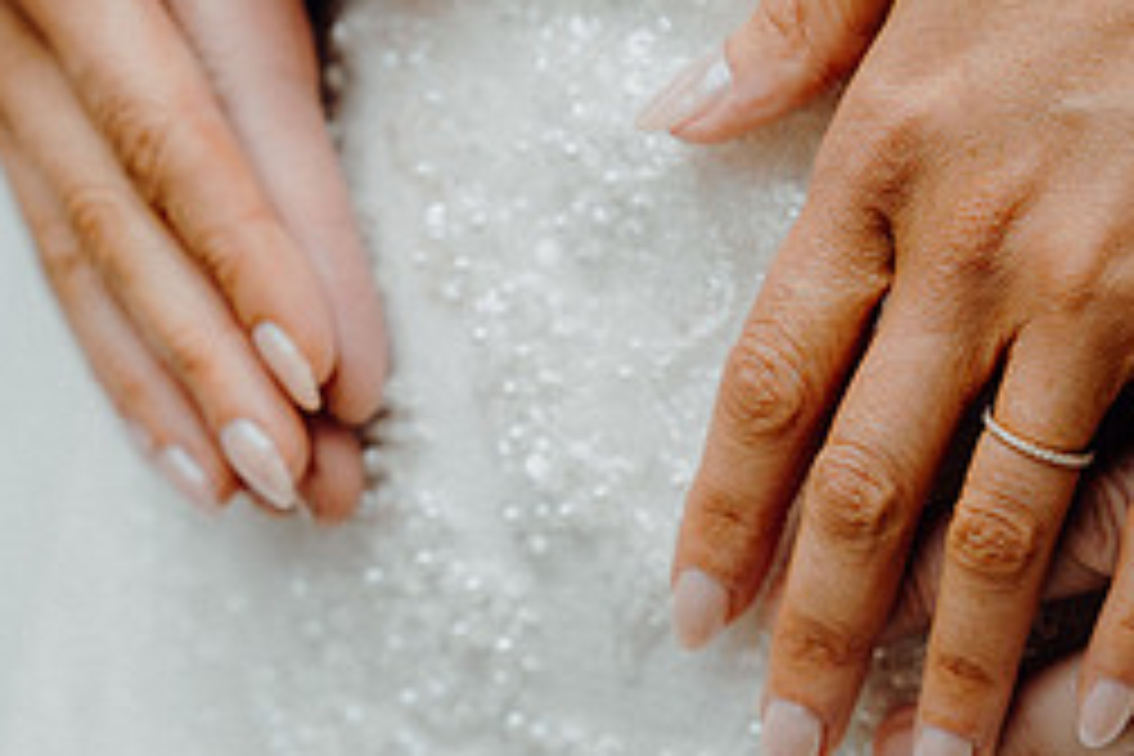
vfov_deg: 9.5
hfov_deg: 13.8
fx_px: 4567
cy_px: 461
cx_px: 1256
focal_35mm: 145
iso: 125
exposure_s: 1/160
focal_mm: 63
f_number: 3.5
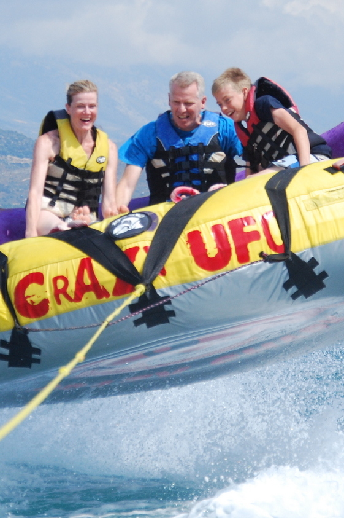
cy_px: 259
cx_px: 172
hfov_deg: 7.9
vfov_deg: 11.8
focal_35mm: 174
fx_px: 2497
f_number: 6.3
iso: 400
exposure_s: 1/1600
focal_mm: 116
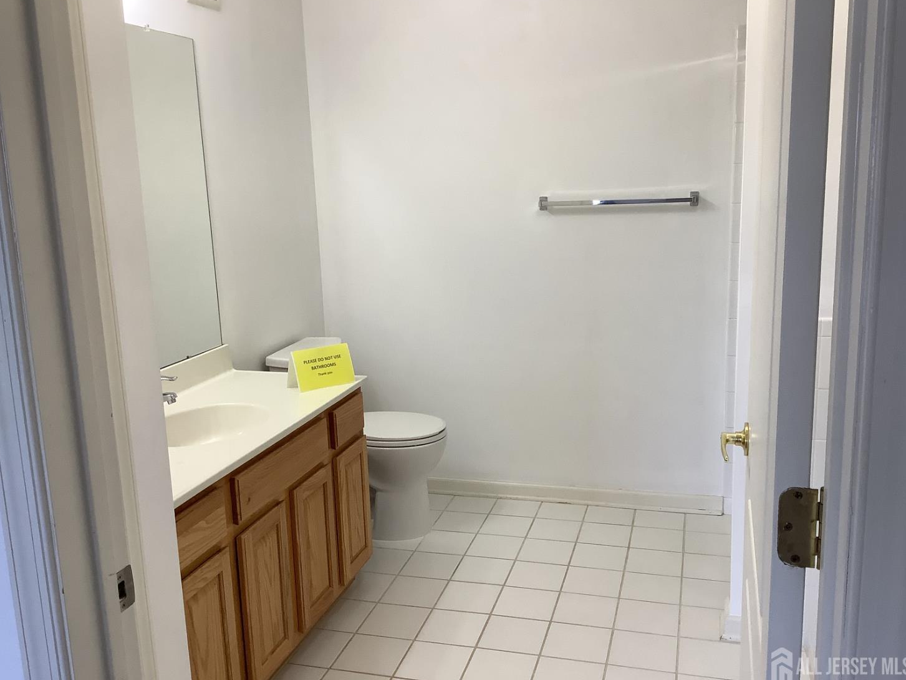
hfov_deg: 56.8
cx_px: 458
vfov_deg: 44.2
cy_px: 342
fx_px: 838
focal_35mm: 32
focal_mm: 3.3
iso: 80
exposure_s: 1/100
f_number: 2.4
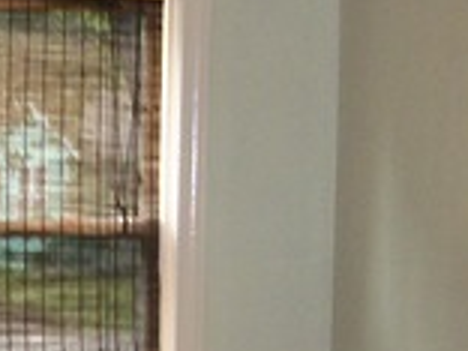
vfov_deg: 10.0
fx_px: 1947
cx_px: 78
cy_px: 492
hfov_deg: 13.6
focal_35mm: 144
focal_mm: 6.3
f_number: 3.1
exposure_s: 1/30
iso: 160
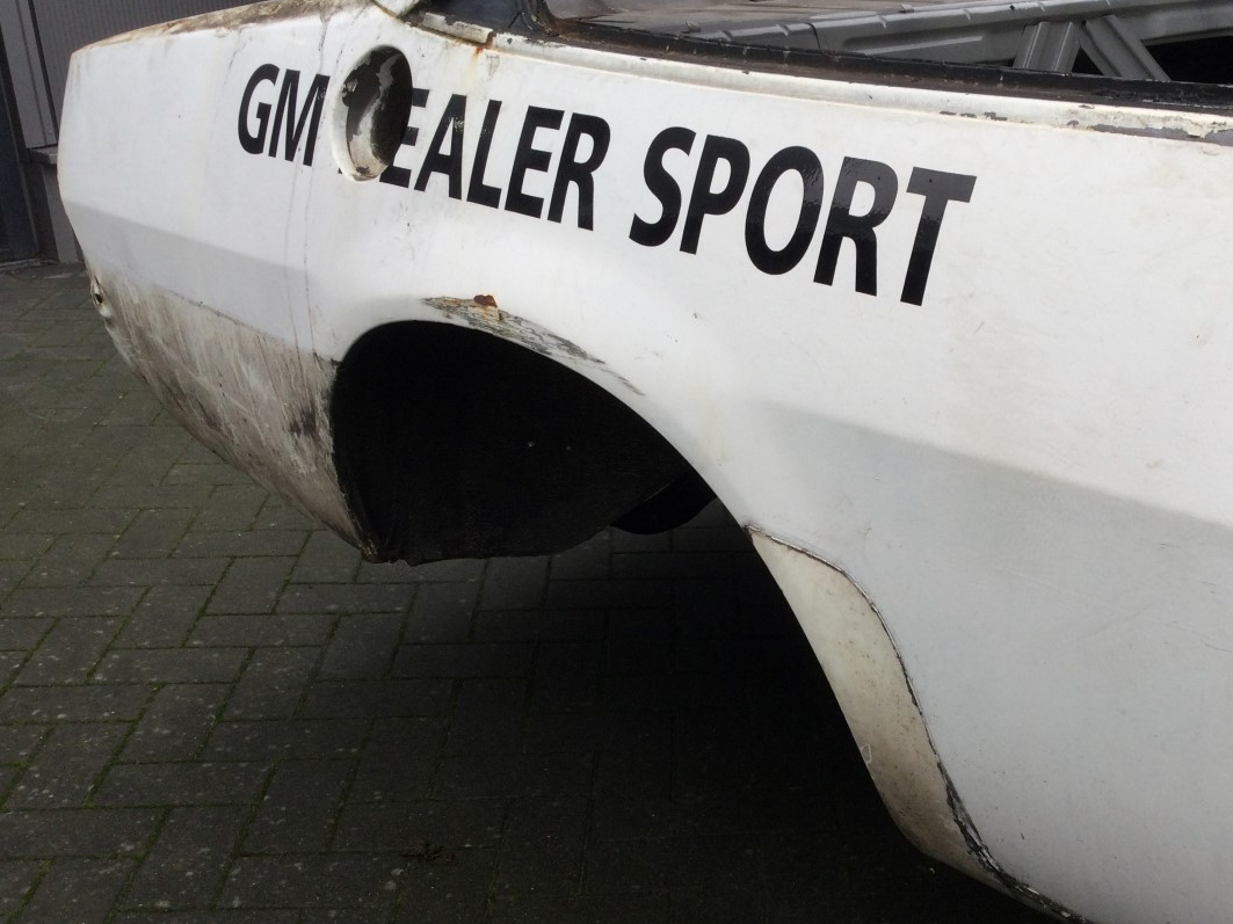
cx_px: 799
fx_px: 1496
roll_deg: -1.3
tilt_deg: -24.0
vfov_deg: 34.3
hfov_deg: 44.3
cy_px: 544
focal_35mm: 42
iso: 25
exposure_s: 1/100
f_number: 2.4
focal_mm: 3.3
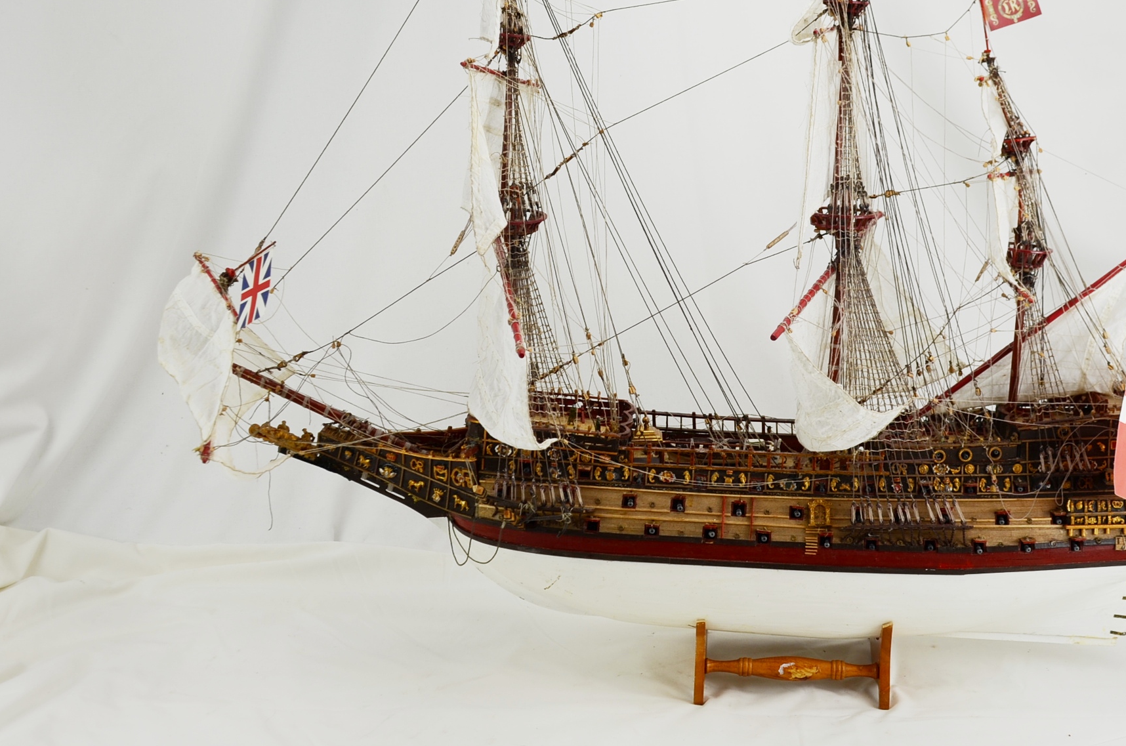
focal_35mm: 56
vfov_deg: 24.0
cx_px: 734
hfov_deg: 35.4
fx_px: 1748
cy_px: 274
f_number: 4
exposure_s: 1/60
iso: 100
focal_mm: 26
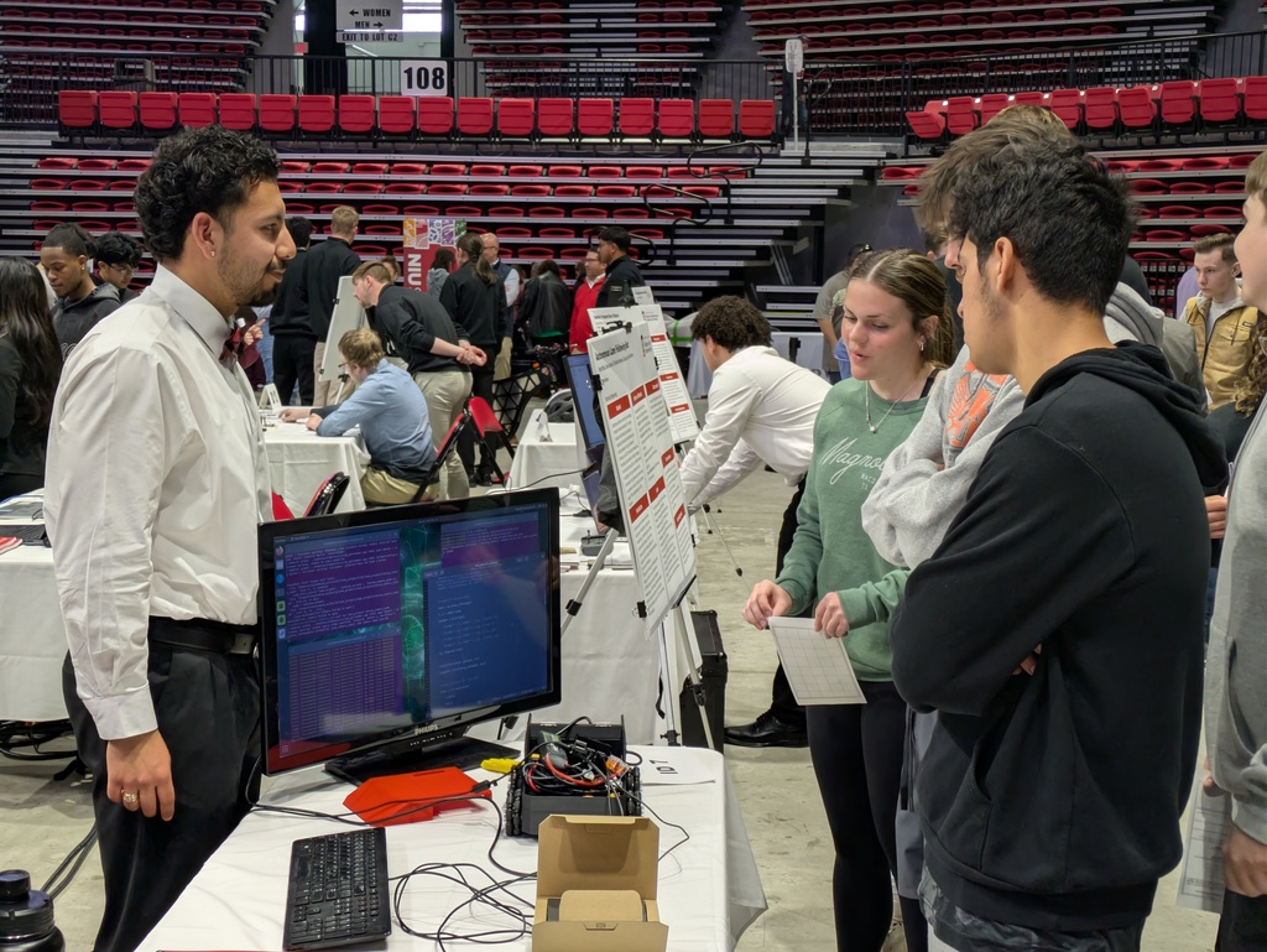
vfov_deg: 28.6
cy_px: 476
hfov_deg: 37.5
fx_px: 1868
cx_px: 634
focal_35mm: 51
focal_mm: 5.43
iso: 127
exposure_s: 1/120
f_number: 1.89
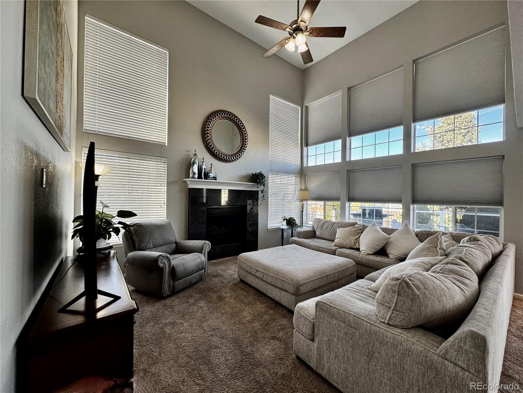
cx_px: 262
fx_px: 212
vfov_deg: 85.7
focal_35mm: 14
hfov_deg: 102.1
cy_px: 196
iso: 64
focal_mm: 2.22
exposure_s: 1/120
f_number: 2.2
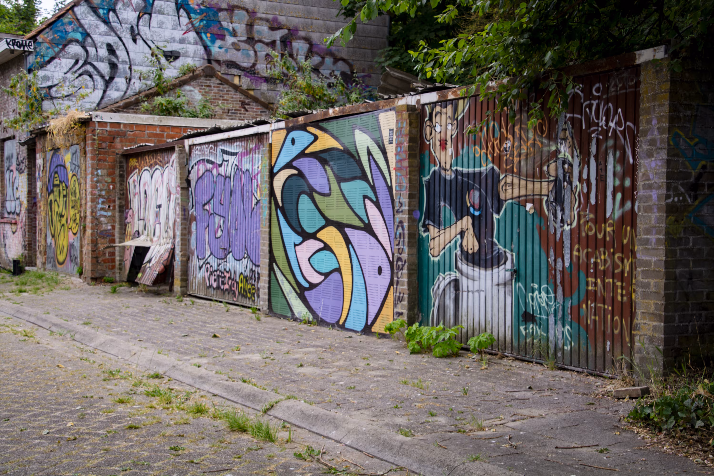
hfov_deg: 37.9
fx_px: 1041
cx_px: 357
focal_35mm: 52
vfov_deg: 25.8
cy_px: 238
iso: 200
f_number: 7.1
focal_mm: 35
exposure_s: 1/200
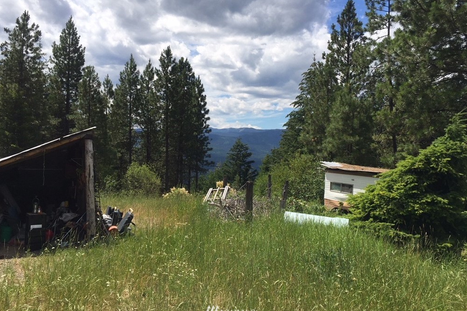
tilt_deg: +1.2
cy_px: 149
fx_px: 402
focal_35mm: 31
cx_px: 231
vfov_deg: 42.3
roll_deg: -2.4
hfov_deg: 60.3
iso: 32
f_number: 2.2
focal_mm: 4.15
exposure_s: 1/2825
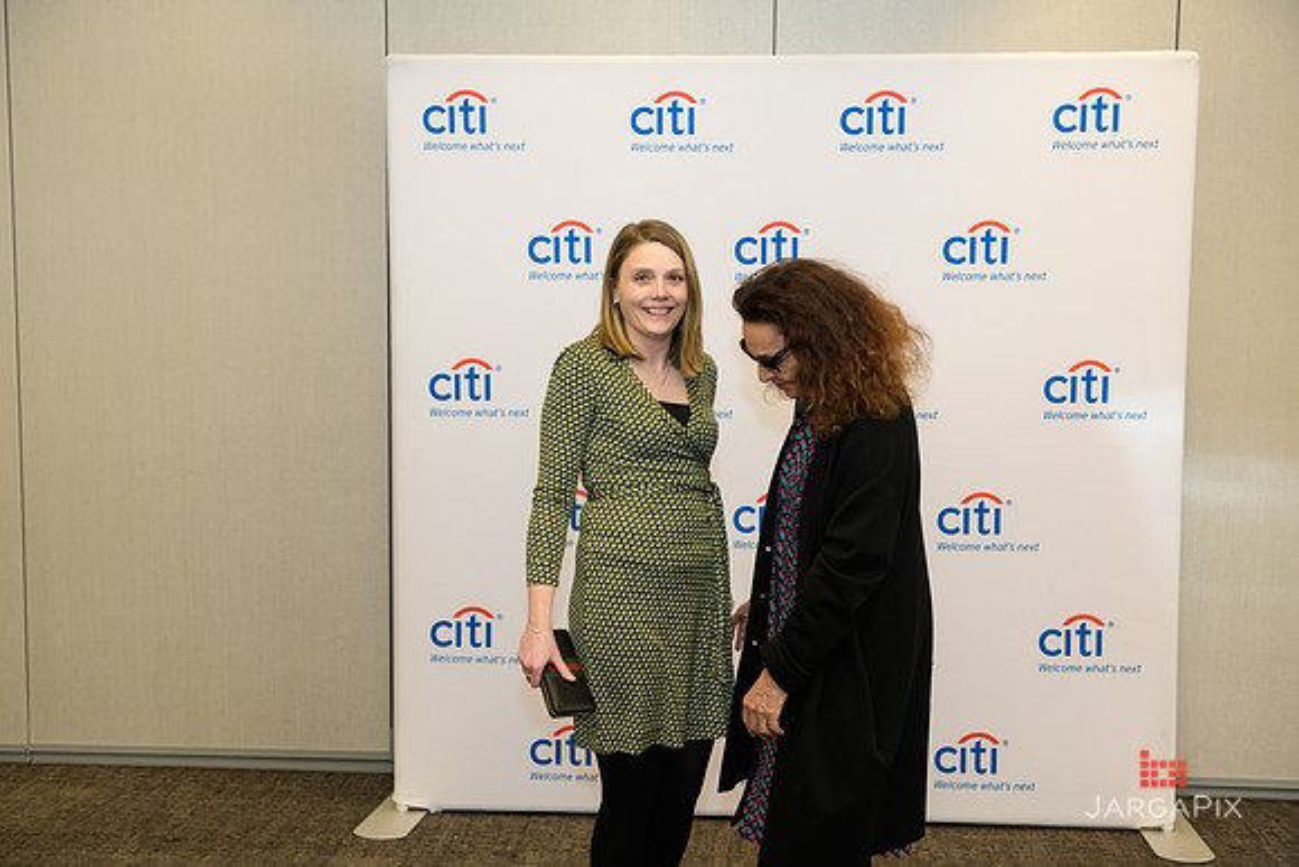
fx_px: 1516
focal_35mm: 42
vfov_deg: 31.9
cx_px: 650
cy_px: 434
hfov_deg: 46.4
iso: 800
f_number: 4
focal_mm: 42
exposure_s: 1/125
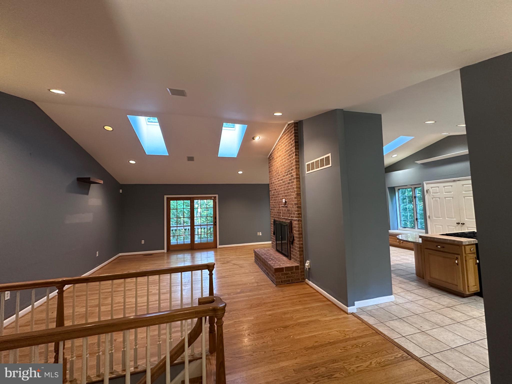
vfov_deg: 85.7
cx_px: 256
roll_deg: +1.4
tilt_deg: +3.7
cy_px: 192
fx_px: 207
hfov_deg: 102.1
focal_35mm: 14
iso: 500
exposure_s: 1/60
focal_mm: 2.22
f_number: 2.2
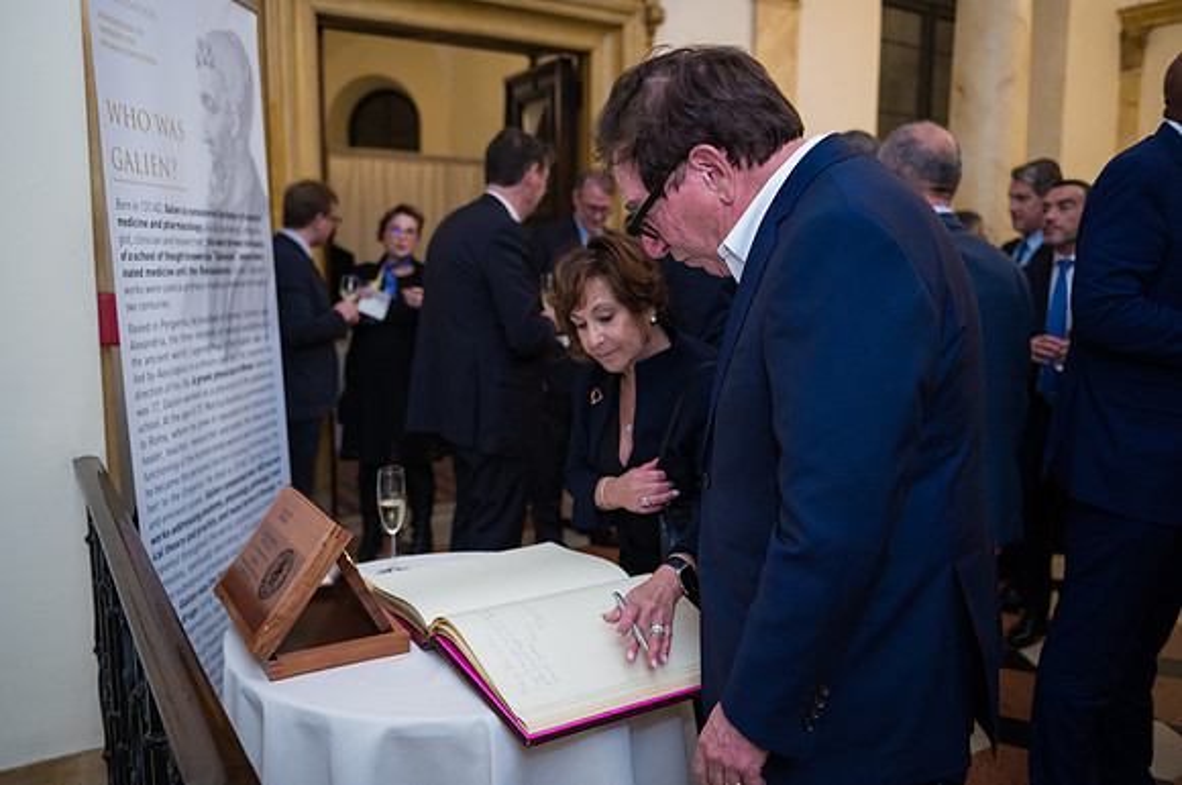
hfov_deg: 64.7
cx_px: 591
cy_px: 393
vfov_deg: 45.6
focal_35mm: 28
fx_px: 934
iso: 1600
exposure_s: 1/200
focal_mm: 28
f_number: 3.2
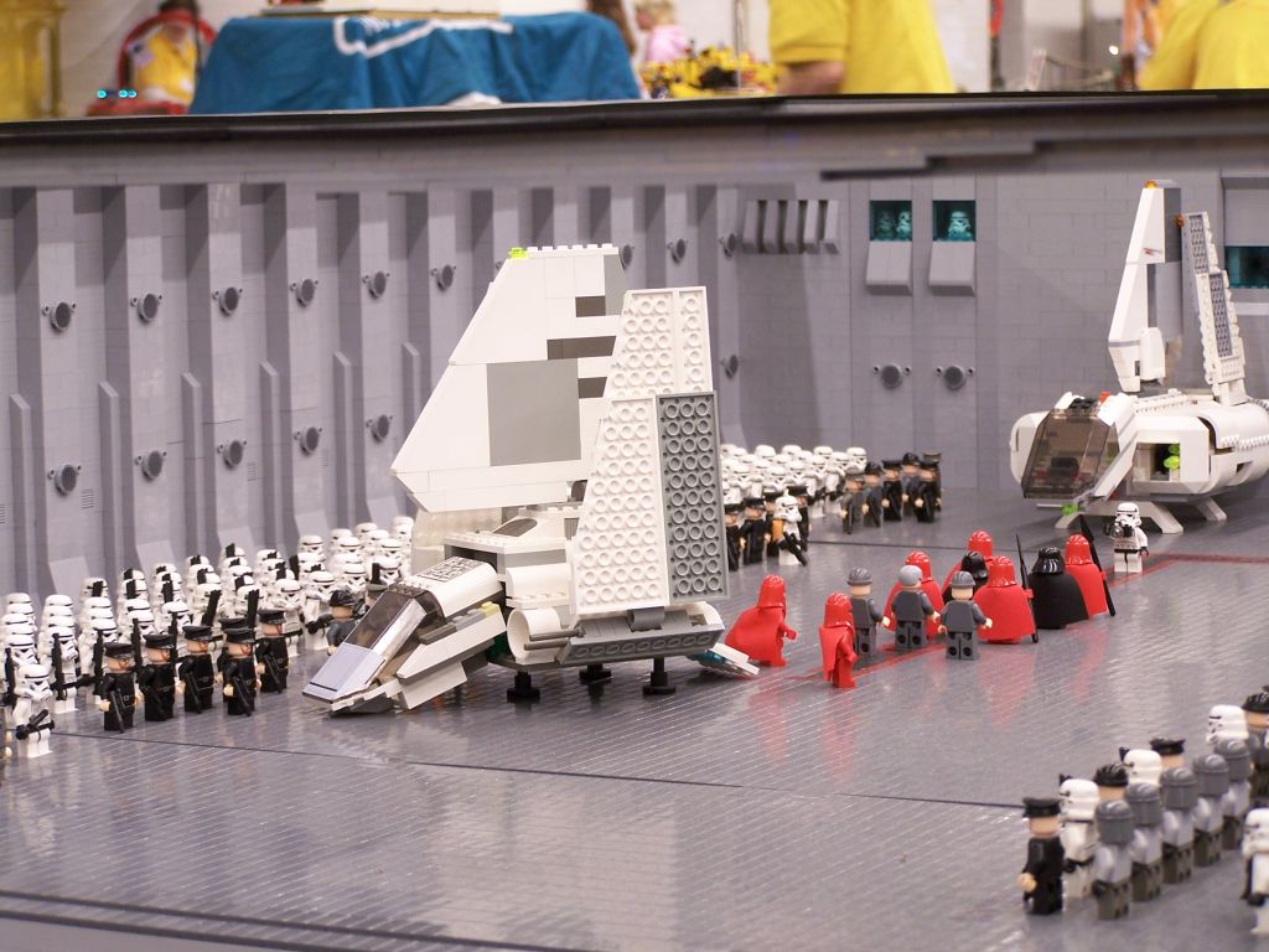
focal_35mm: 105
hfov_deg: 18.7
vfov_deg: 14.1
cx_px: 634
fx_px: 3849
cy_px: 476
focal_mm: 17.5
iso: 80
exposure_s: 1/2
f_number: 3.2
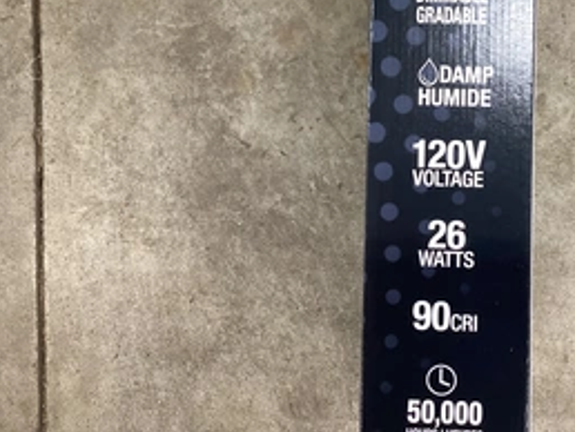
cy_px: 127
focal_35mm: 48
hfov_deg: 39.1
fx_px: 798
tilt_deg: -88.6
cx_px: 386
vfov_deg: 30.0
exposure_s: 1/60
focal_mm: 3.3
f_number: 2.4
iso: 160
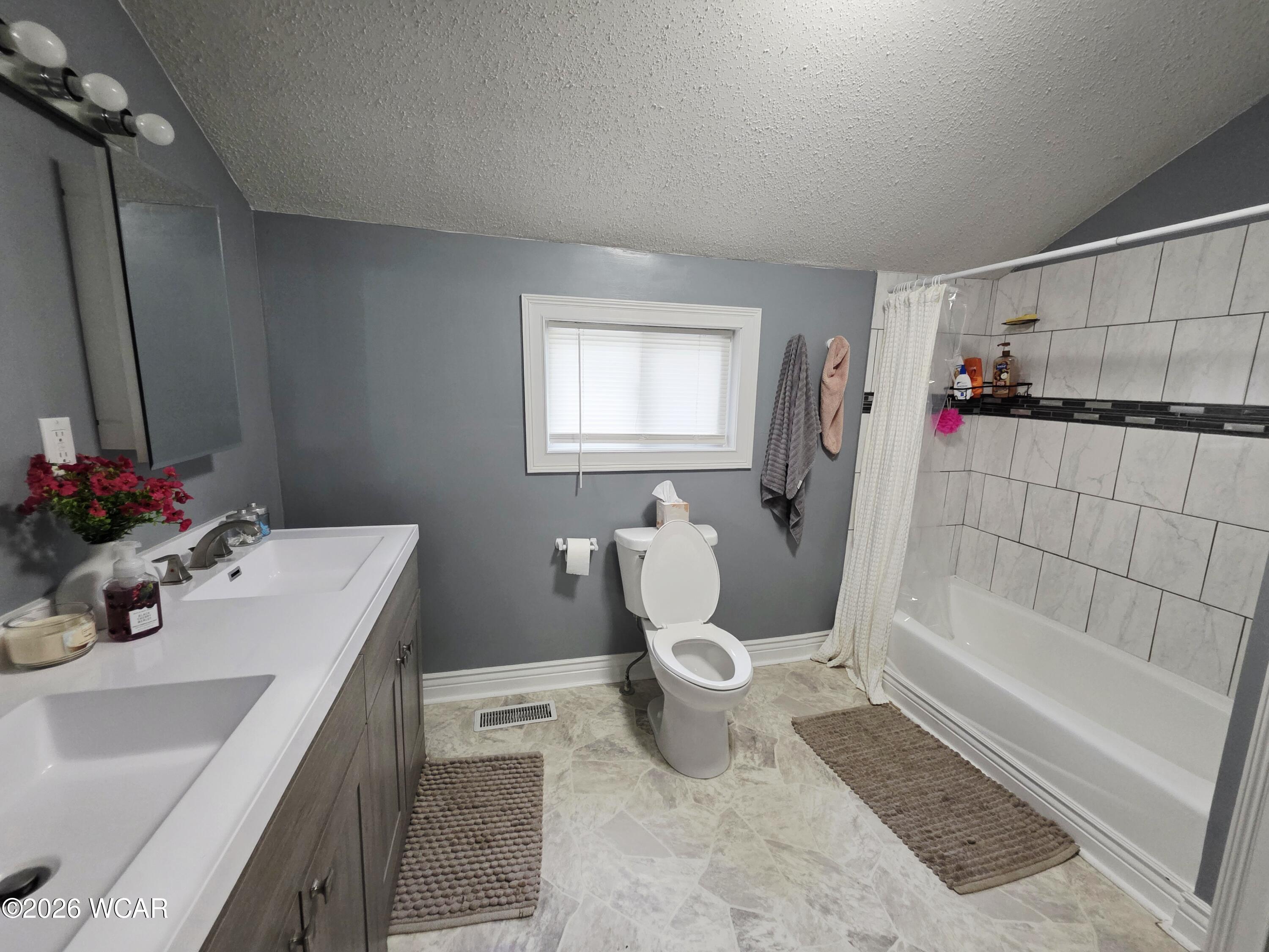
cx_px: 634
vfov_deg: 89.9
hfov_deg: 106.2
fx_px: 477
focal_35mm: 13
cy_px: 476
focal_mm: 2.2
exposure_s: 1/60.2
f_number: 1.9
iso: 640
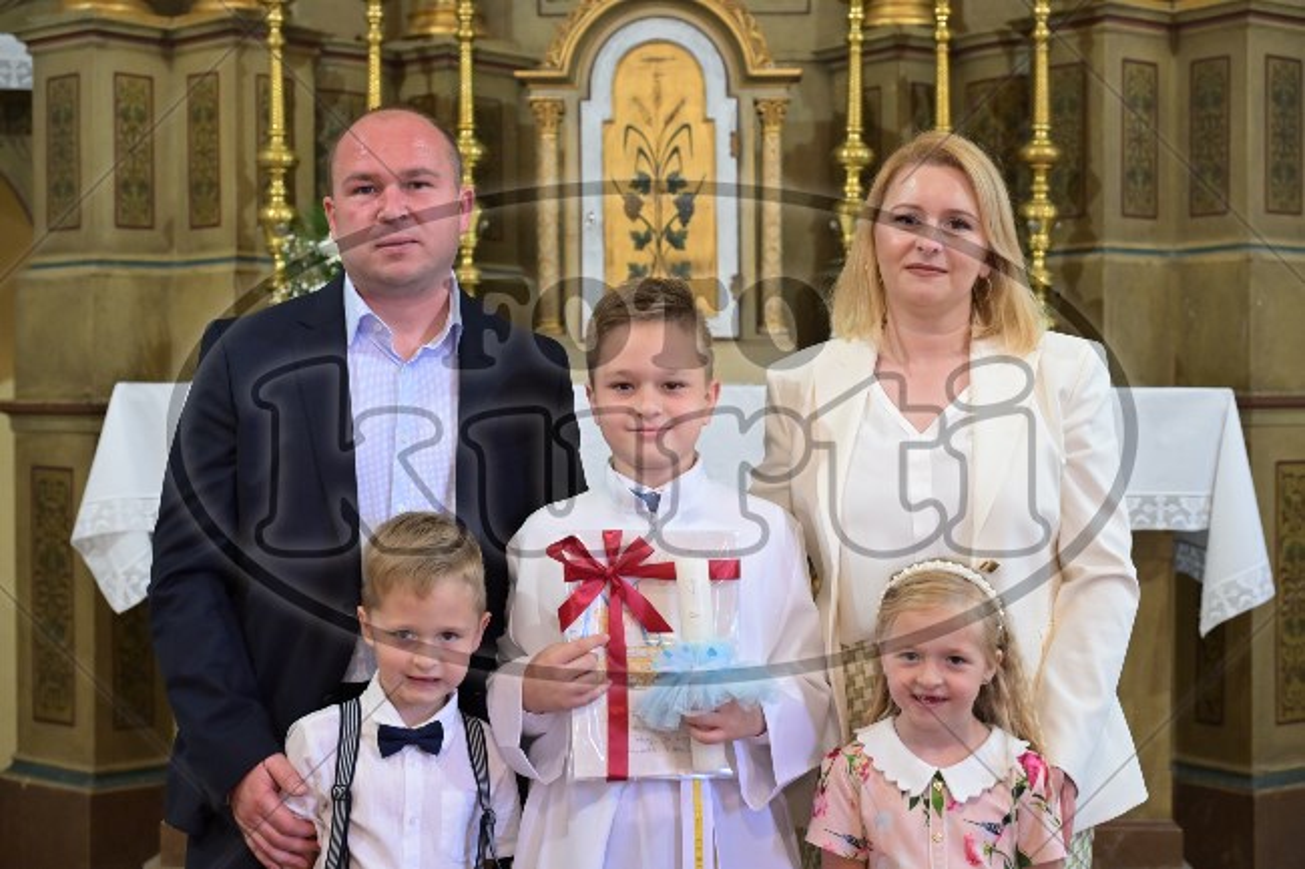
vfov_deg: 22.6
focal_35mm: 60
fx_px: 2174
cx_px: 652
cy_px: 434
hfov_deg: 33.4
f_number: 4.5
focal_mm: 60
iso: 4000
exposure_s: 1/125
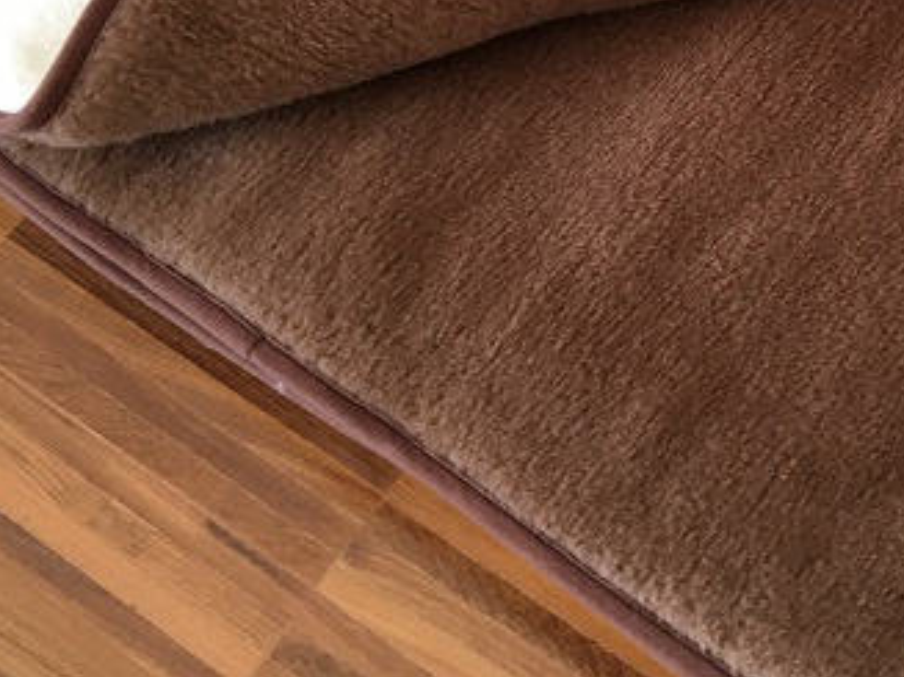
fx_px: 1853
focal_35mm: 71
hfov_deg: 26.5
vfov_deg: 19.8
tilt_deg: -56.2
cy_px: -61
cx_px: 813
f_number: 2.2
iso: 64
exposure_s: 1/33
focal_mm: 4.15
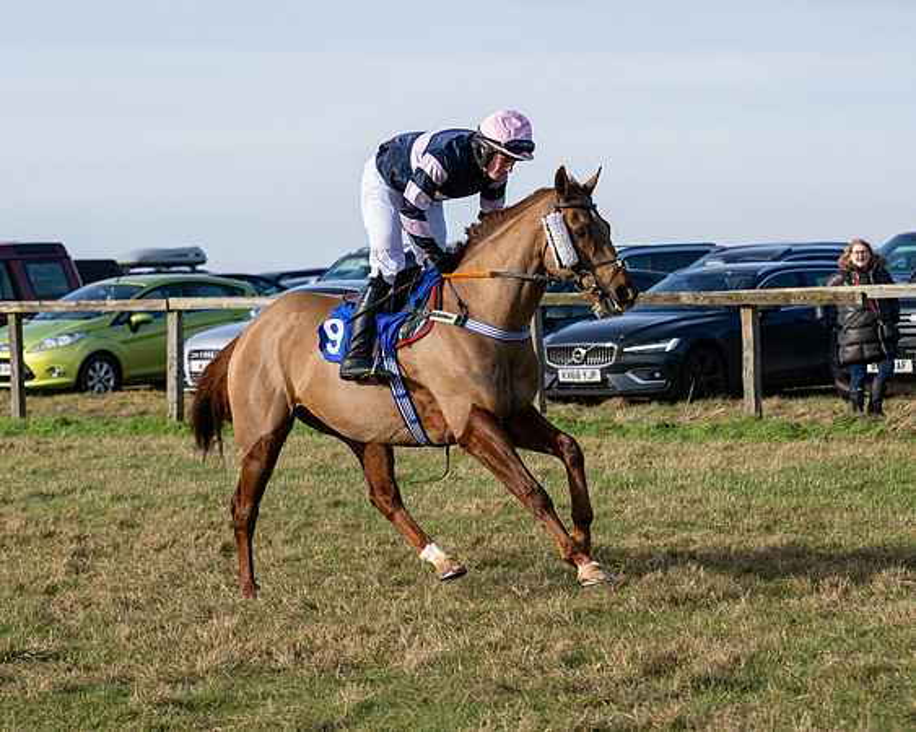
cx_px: 308
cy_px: 380
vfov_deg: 9.7
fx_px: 4334
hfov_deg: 12.1
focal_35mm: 160
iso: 400
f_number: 5
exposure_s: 1/2500
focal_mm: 101
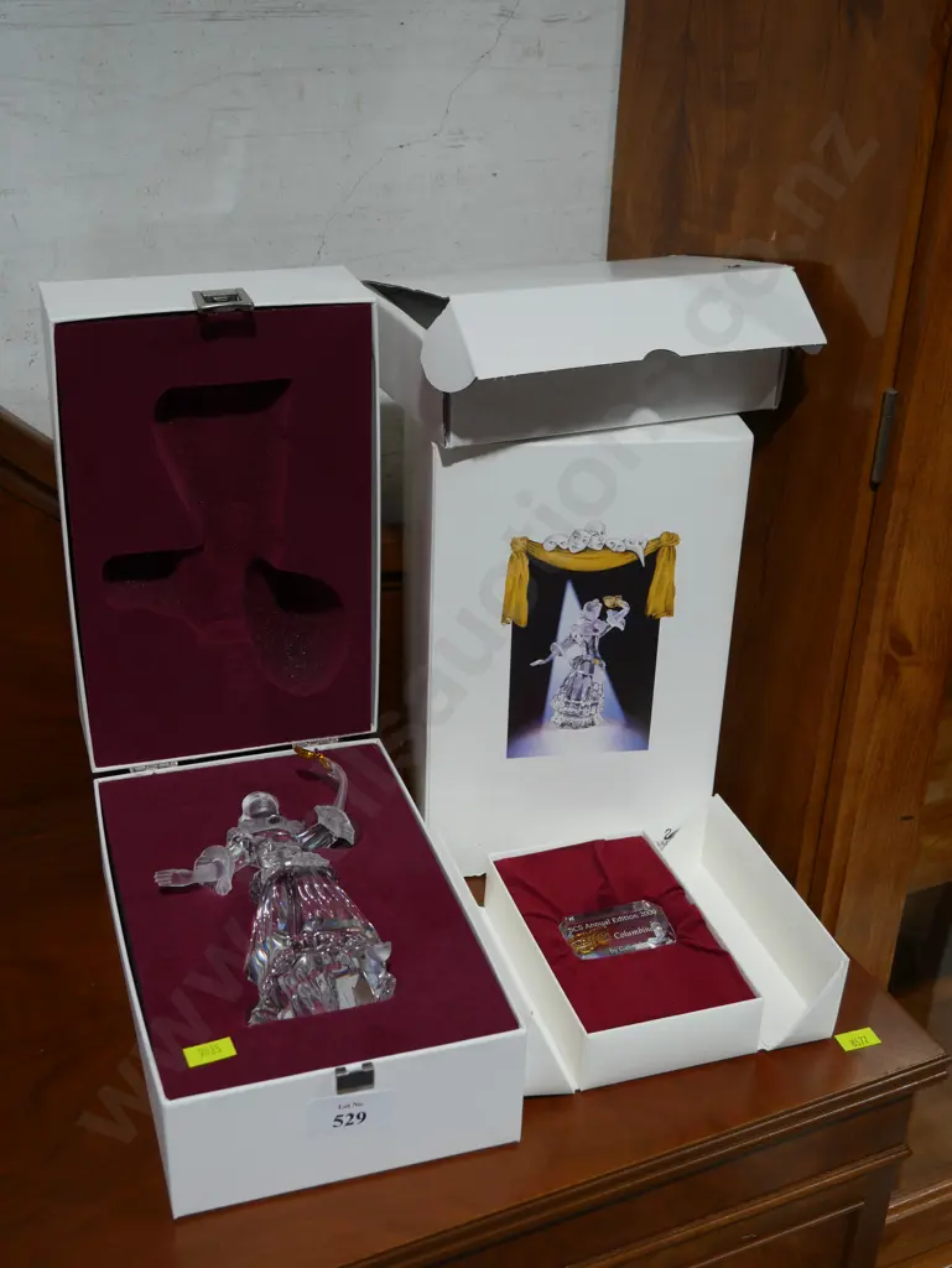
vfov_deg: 42.9
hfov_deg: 32.9
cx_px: 476
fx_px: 1612
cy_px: 634
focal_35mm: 44
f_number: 4.7
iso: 250
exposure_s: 1/60
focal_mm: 22
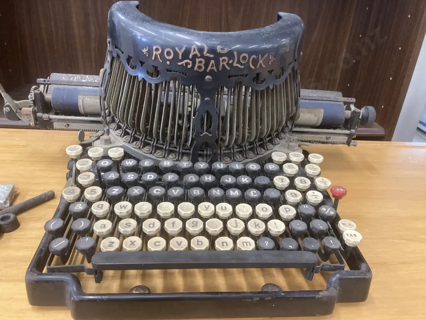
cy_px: 160
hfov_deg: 63.4
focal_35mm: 28
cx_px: 213
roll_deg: -4.7
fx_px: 345
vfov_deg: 49.7
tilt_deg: -26.4
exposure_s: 1/50
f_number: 1.8
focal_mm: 3.99
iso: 200
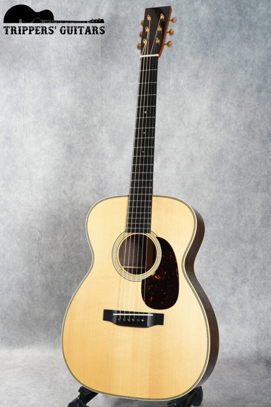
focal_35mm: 50
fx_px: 564
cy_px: 204
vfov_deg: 39.6
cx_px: 136
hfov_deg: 27.0
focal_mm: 50
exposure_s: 1/1.6
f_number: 6.3
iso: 400
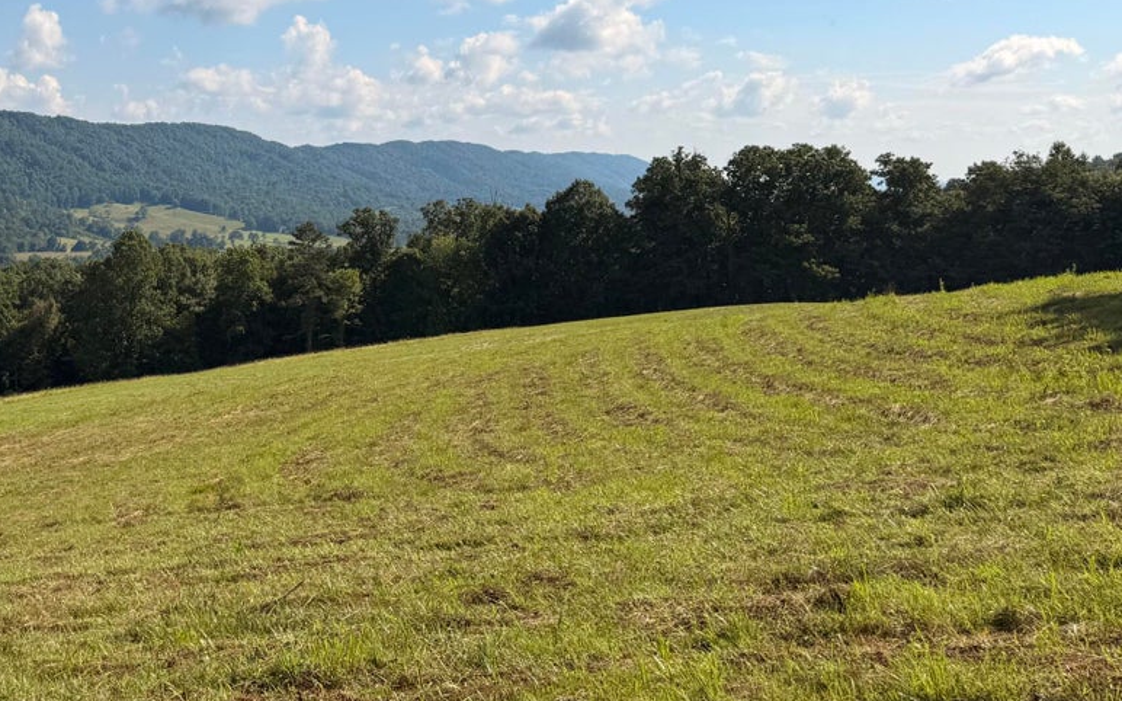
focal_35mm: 45
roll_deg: +2.3
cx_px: 149
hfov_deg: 41.5
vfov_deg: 28.2
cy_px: 177
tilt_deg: +3.7
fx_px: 1376
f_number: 1.78
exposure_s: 1/8130
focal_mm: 6.76
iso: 80
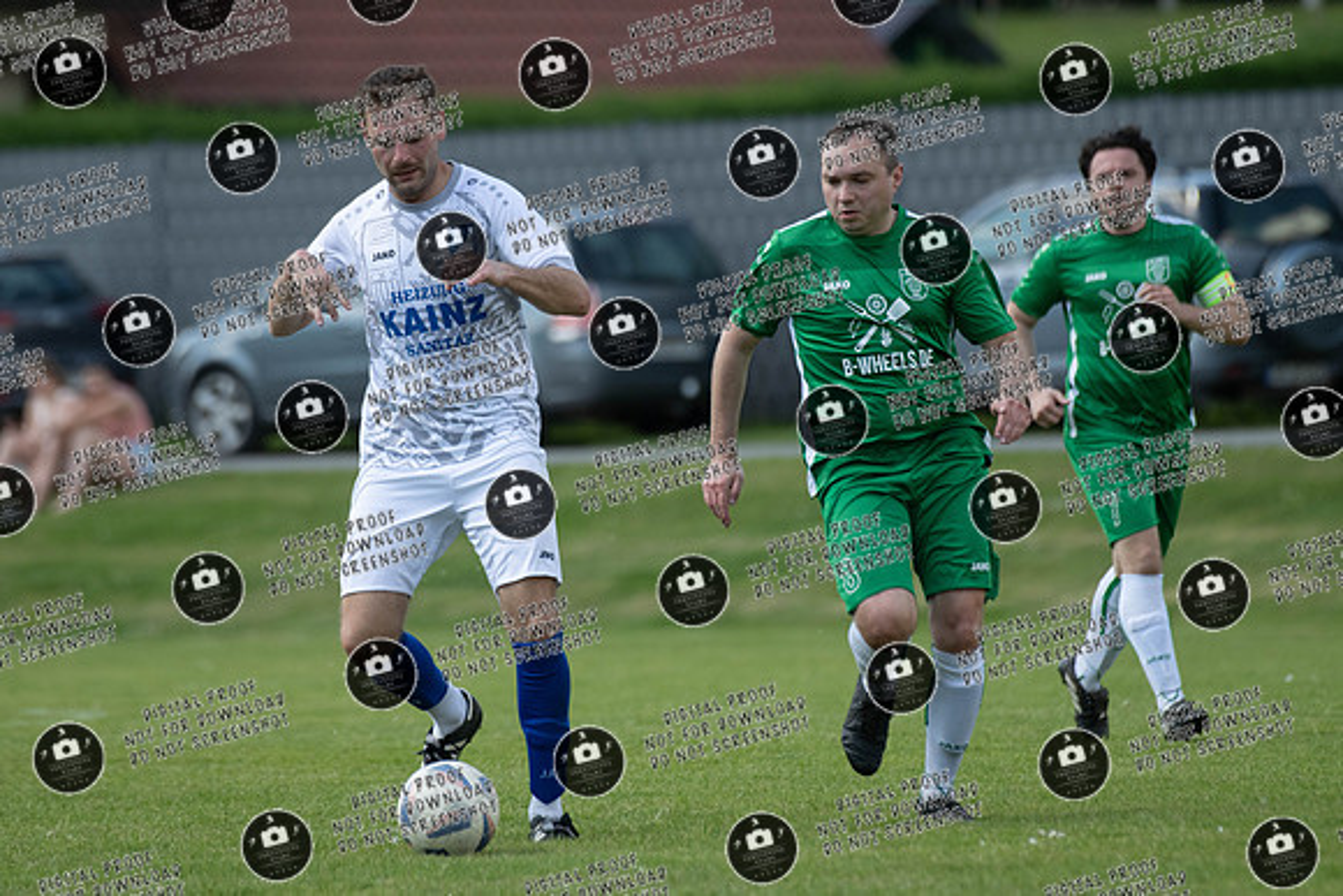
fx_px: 16407
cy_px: 422
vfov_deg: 3.1
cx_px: 629
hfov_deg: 4.7
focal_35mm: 440
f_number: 5.6
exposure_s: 1/1600
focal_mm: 370
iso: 900
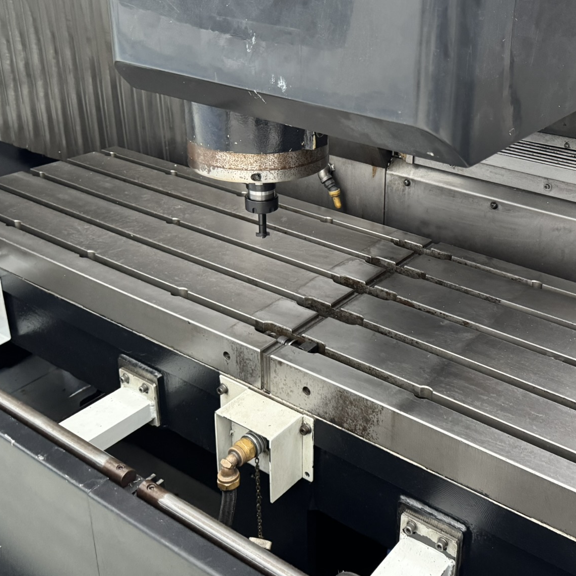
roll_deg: -2.5
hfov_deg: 42.8
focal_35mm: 38
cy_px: 198
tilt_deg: -21.8
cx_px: 413
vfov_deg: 43.3
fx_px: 715
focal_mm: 6.76
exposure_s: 1/60
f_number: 1.78
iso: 500
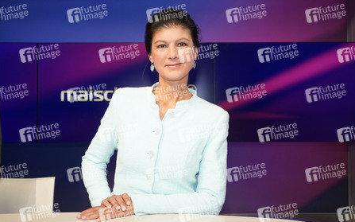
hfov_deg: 52.8
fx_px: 358
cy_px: 113
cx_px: 178
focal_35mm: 37
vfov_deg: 34.4
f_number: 5
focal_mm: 36
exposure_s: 1/125
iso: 2000
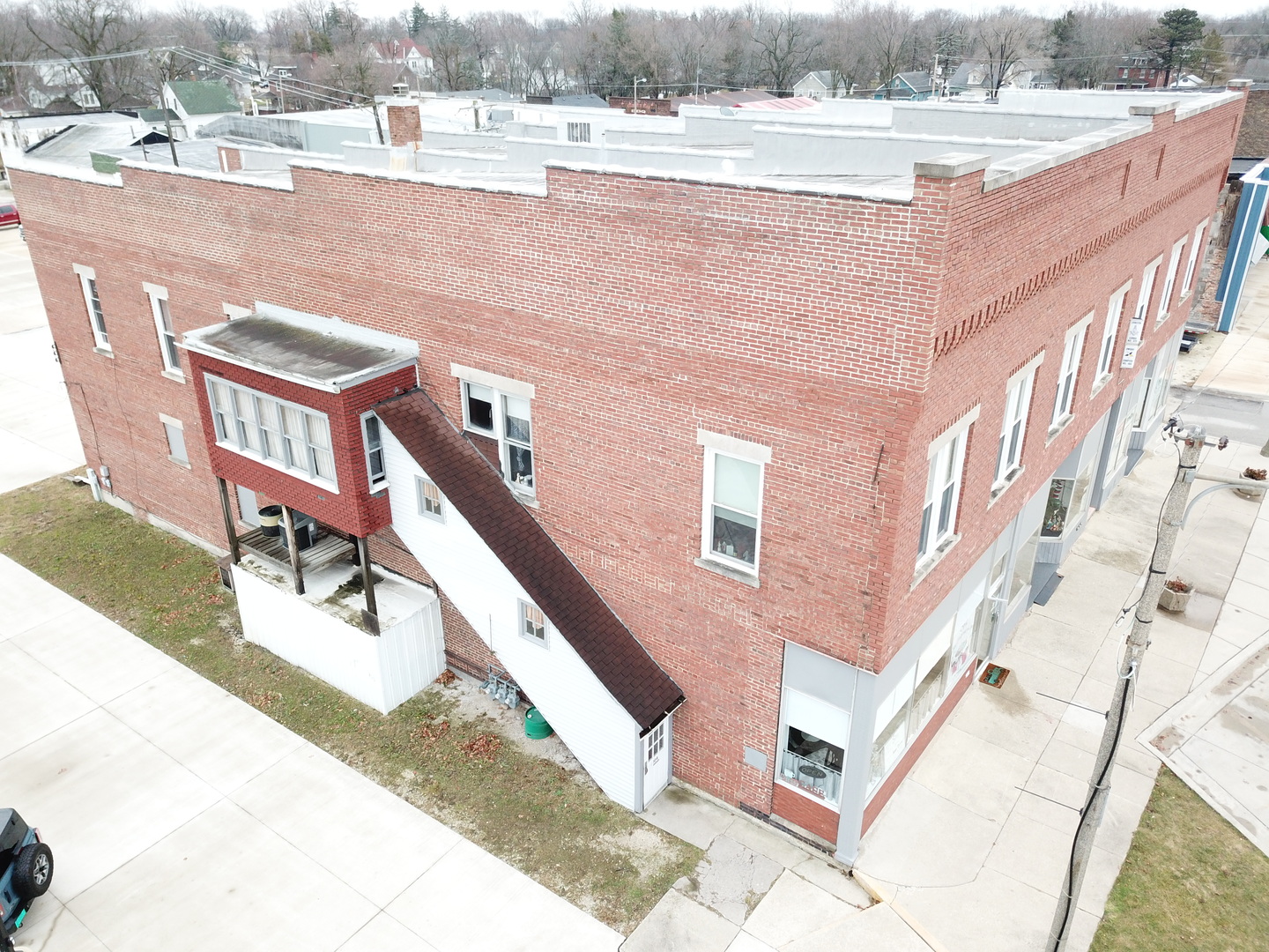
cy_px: 476
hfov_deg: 67.3
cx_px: 634
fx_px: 953
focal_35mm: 26
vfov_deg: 53.1
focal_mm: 4.73
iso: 185
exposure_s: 1/100
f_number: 2.2
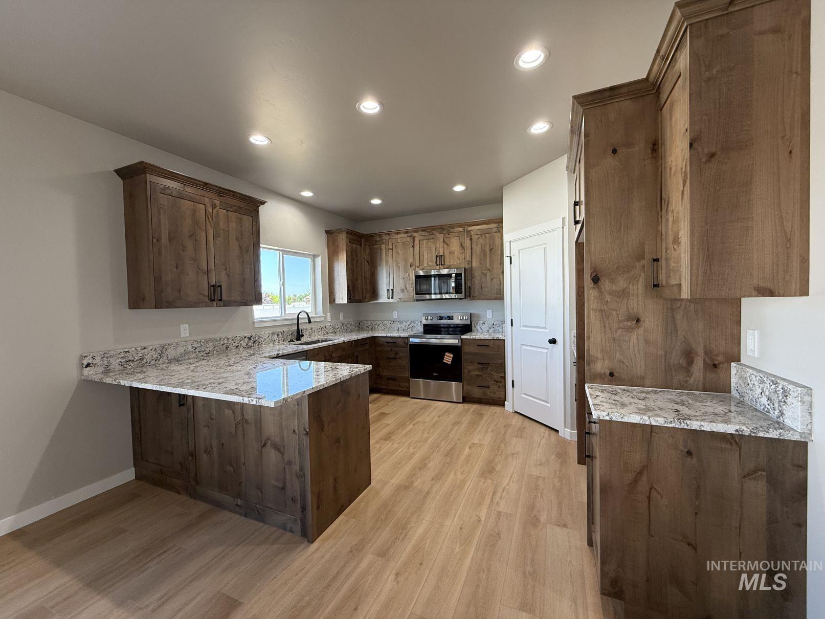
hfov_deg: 102.1
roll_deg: +0.9
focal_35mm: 14
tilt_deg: -1.0
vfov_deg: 85.7
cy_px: 310
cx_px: 412
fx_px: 334
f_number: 2.2
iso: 125
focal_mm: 2.22
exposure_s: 1/120
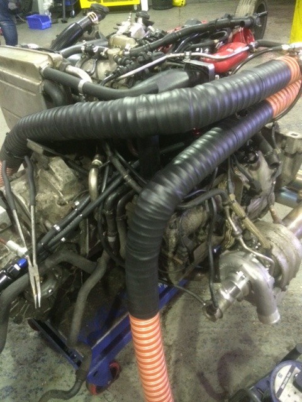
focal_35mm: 29
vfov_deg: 61.7
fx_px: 337
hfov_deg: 48.2
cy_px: 201
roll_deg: +5.3
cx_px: 151
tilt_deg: -39.5
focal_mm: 4.15
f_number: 2.2
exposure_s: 1/15
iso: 320
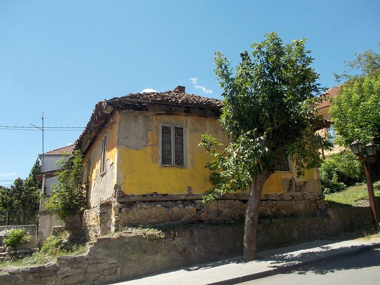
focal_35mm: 29
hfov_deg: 61.7
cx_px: 190
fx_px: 318
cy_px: 142
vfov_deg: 48.2
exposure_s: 1/500
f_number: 3.3
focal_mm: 4.1
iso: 80
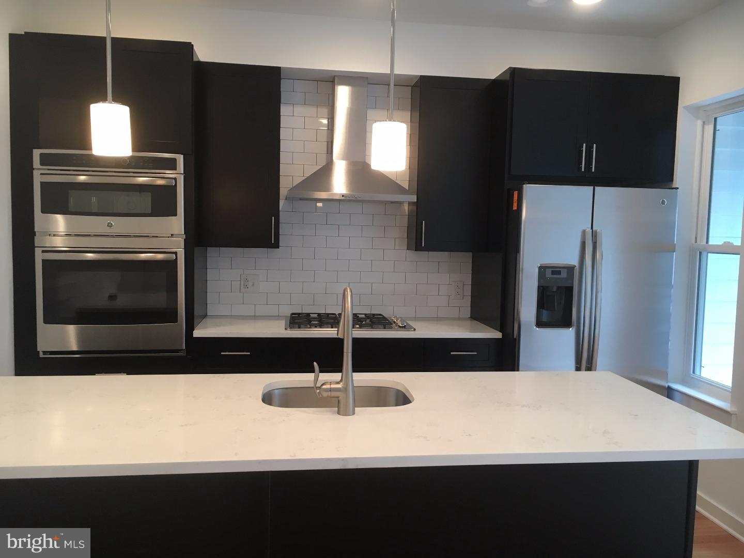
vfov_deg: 48.2
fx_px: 623
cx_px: 372
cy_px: 279
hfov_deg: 61.7
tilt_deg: -2.8
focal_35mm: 29
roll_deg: -1.1
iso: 64
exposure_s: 1/30
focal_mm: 4.15
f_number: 2.2
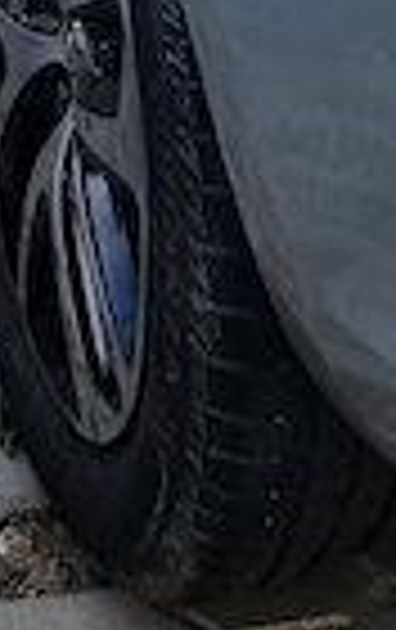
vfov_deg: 10.6
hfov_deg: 8.2
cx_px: 603
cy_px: -1048
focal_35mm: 157
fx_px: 2700
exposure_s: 1/804
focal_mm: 5.4
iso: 50
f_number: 1.8
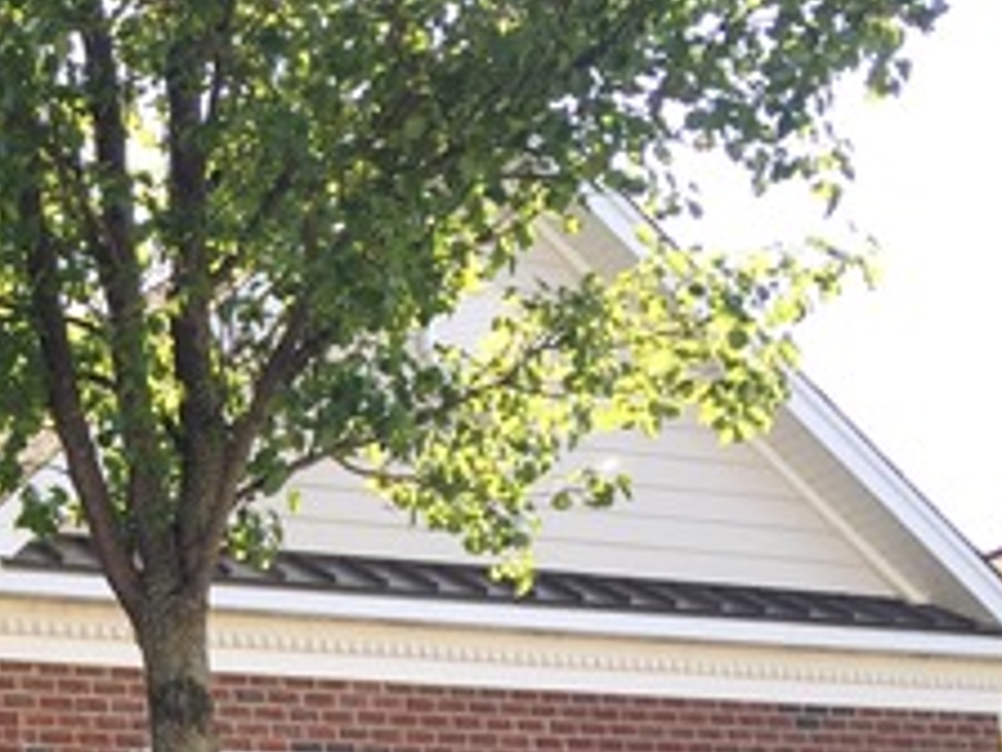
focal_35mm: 83
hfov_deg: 21.4
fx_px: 2403
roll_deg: +2.6
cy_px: 761
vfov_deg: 17.4
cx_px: -291
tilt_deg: +12.2
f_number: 2.2
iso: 32
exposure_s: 1/380
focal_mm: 4.15
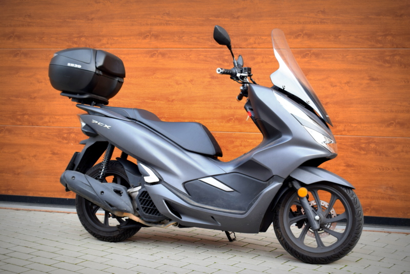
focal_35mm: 57
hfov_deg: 35.0
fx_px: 649
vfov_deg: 23.8
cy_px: 137
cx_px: 205
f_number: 6.3
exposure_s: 1/125
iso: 400
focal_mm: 38
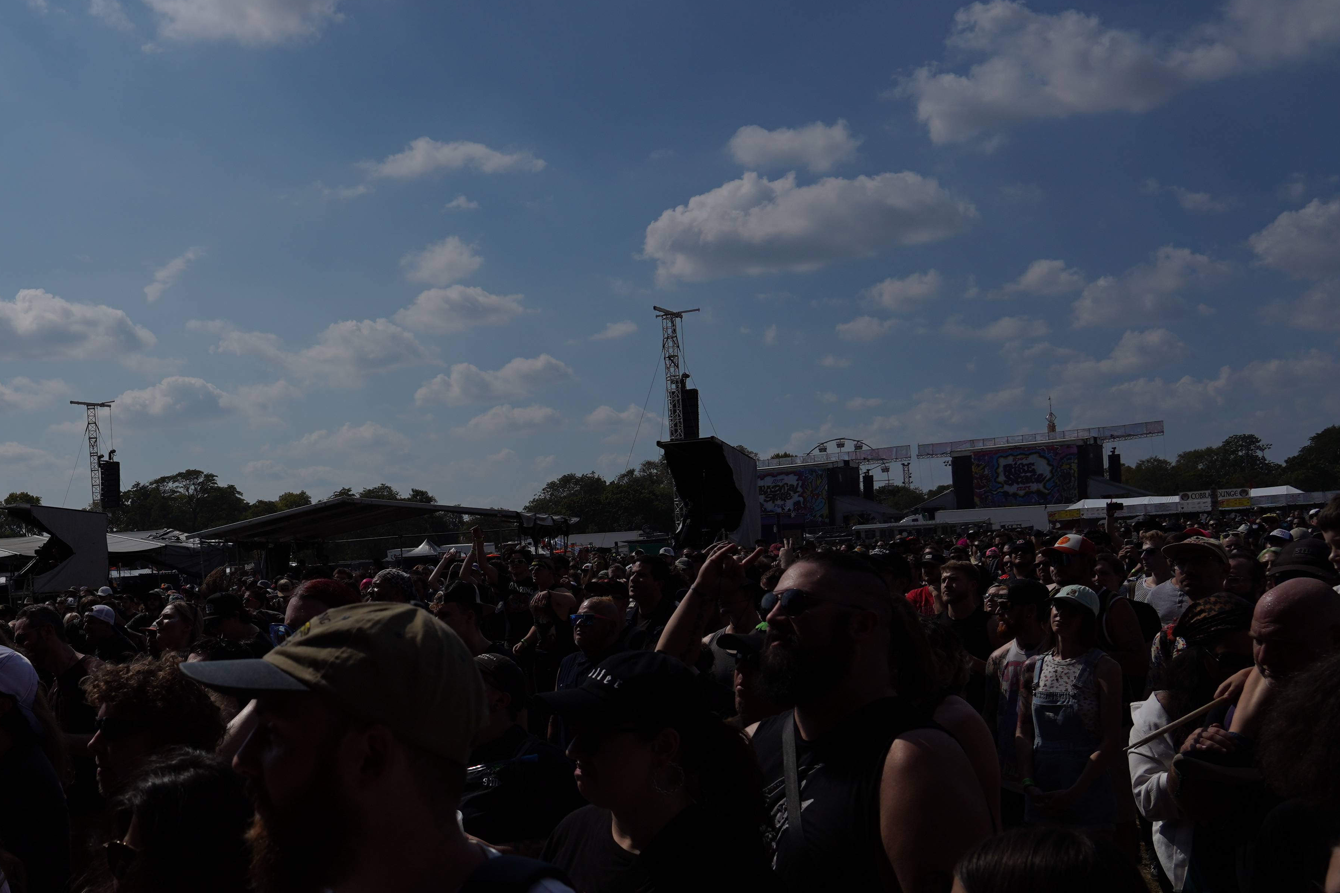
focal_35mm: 40
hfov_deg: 46.1
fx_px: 1489
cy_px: 596
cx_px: 281
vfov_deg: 33.1
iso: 100
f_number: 7.1
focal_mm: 24
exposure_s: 1/2500
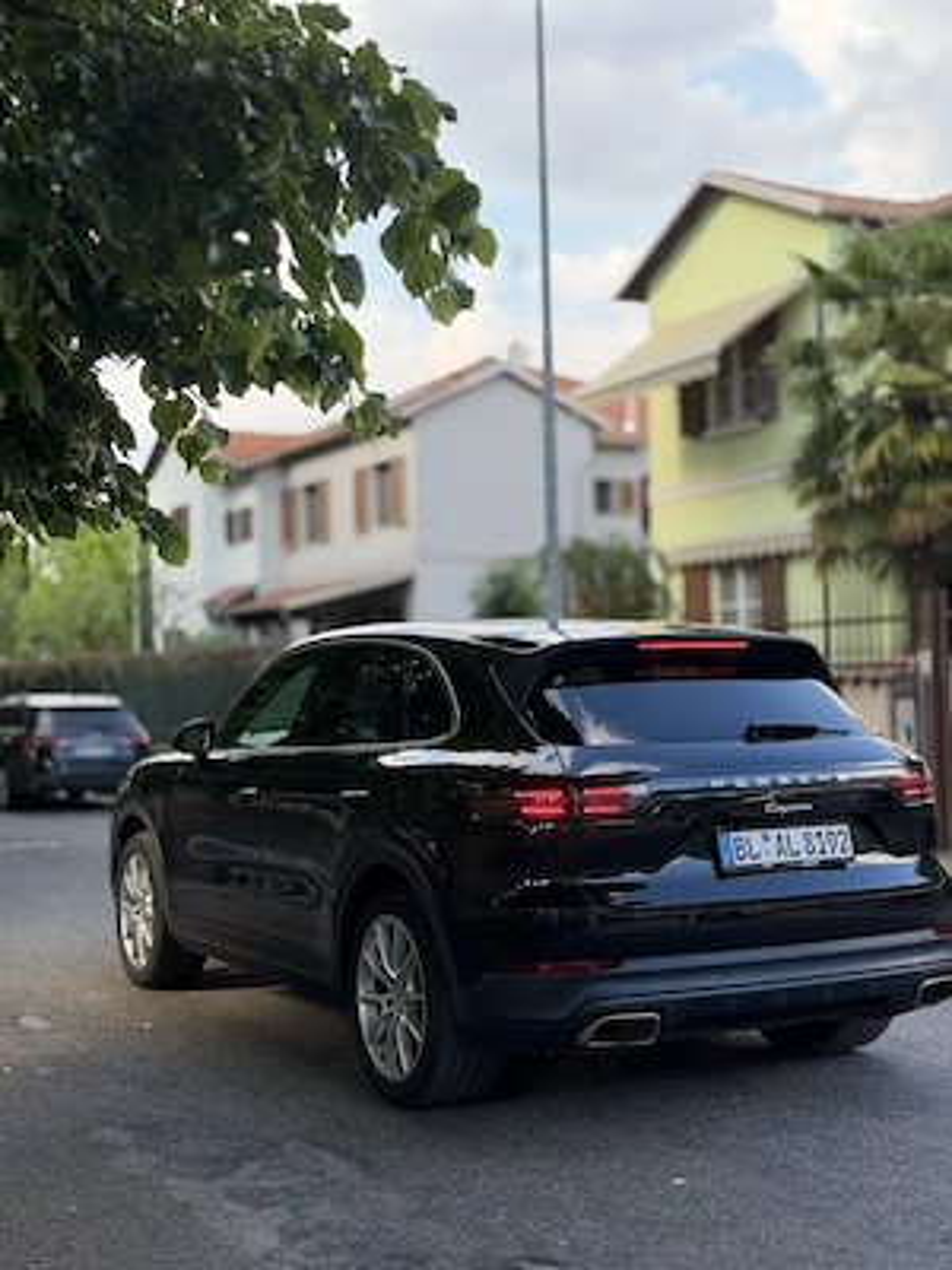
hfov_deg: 30.3
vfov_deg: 39.7
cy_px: 635
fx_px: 1760
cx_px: 476
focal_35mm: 48
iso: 80
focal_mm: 6.76
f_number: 1.78
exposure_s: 1/928
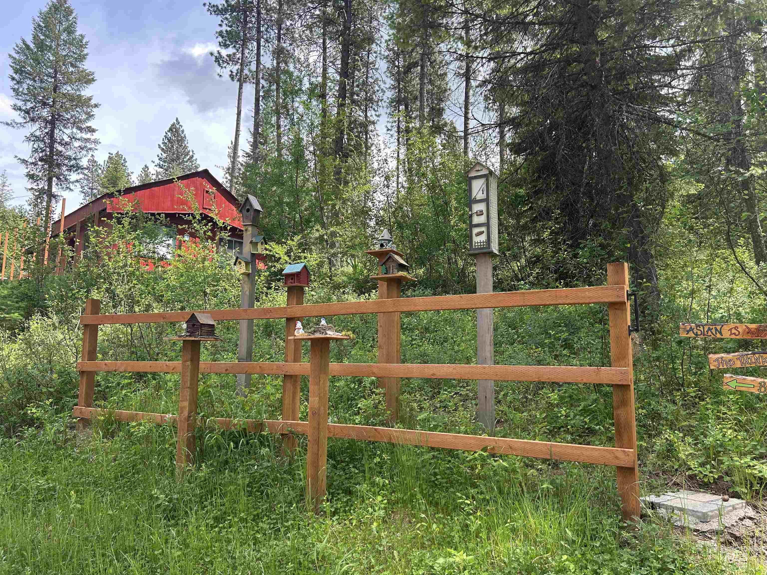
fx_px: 576
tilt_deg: +5.7
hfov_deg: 67.3
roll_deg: -0.4
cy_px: 288
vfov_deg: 53.1
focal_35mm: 26
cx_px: 384
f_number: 1.5
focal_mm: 5.7
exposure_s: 1/859
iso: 50
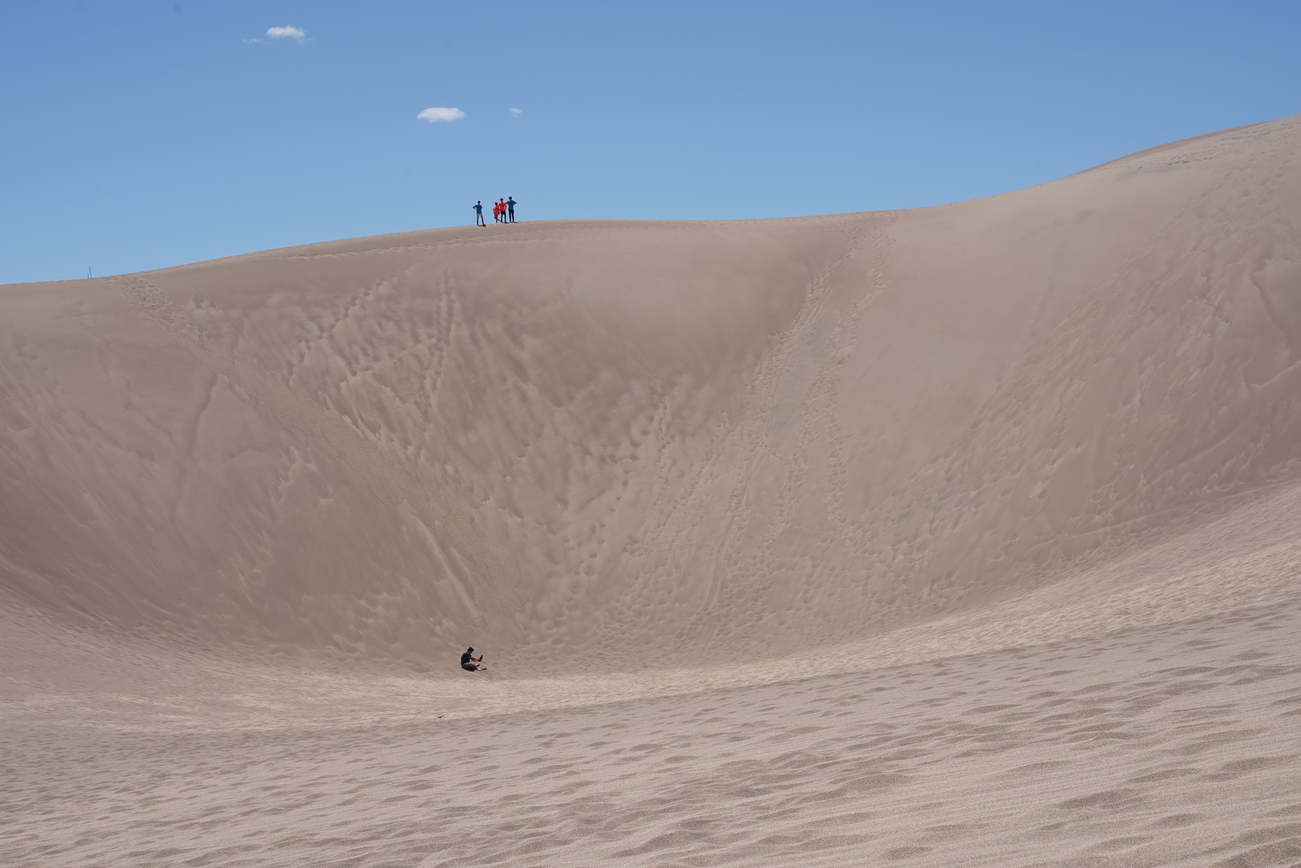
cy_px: 434
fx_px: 2168
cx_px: 650
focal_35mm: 60
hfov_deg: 33.4
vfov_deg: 22.6
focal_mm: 60
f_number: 13
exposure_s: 1/160
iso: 80
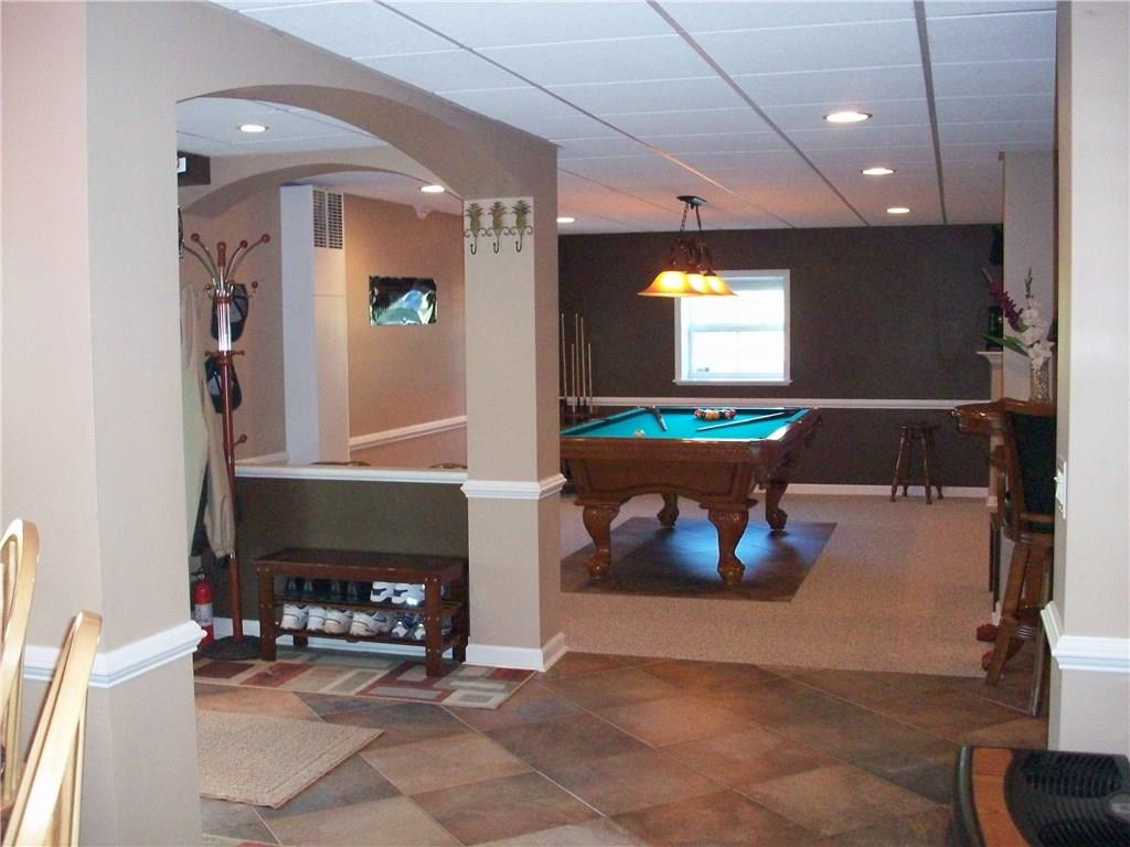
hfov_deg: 50.1
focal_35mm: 37
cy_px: 424
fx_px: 1208
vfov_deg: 38.7
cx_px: 565
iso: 400
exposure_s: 1/45
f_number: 2.8
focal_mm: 6.2
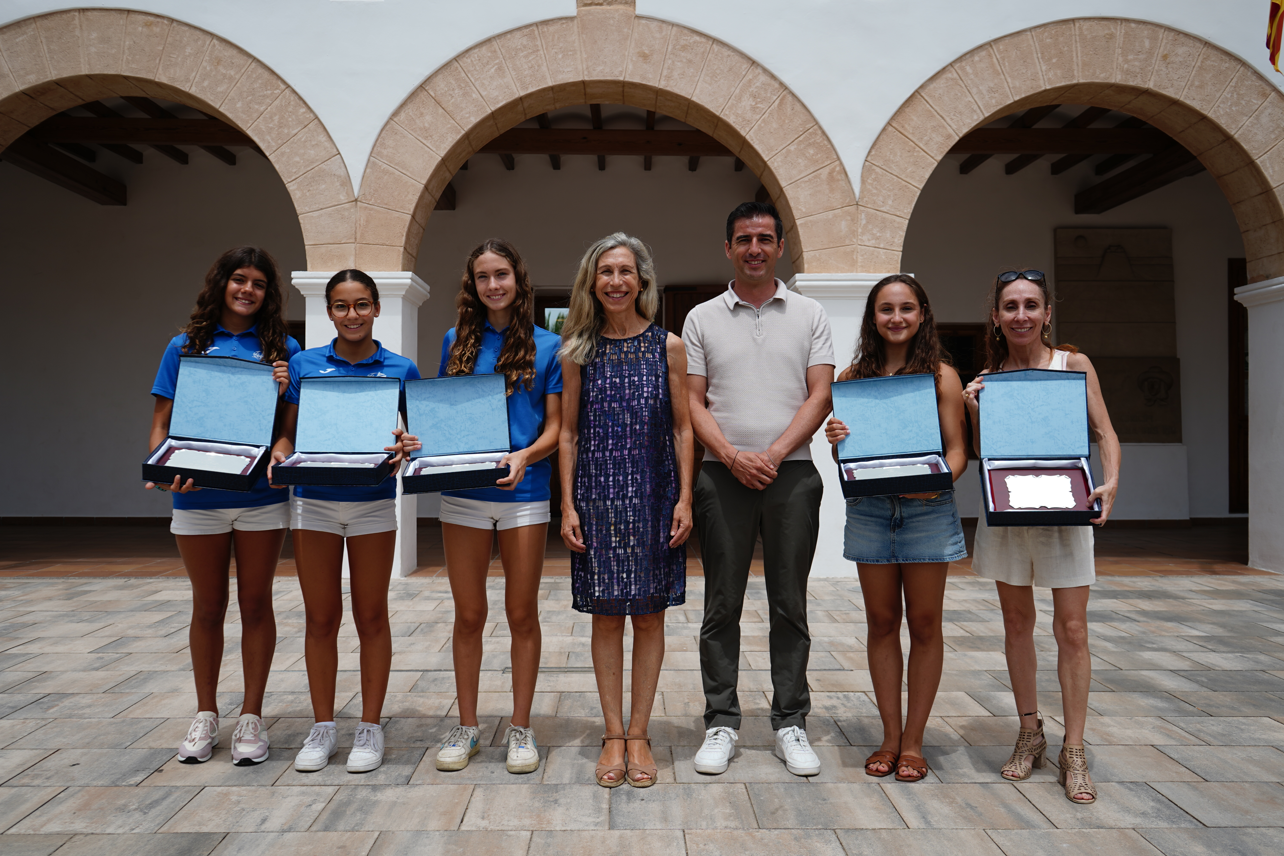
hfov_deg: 57.2
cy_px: 428
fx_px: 1177
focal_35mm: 33
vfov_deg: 40.0
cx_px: 642
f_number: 5.6
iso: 64
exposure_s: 1/500
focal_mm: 33
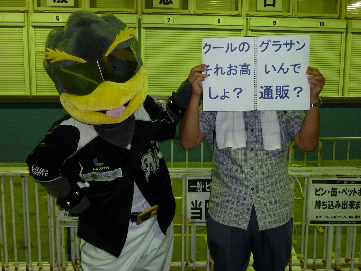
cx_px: 180
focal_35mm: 38
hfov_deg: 49.0
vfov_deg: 37.7
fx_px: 396
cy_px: 136
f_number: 3.9
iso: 320
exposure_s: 1/30
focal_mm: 6.7
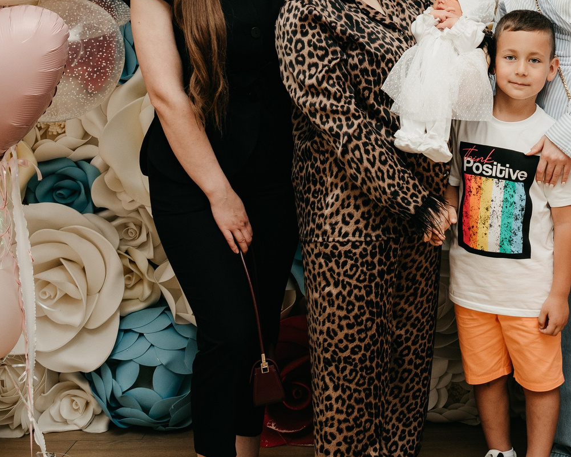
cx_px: 585
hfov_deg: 25.6
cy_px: 81
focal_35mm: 70
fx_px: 1183
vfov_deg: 21.5
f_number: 5
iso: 200
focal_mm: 24
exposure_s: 1/160
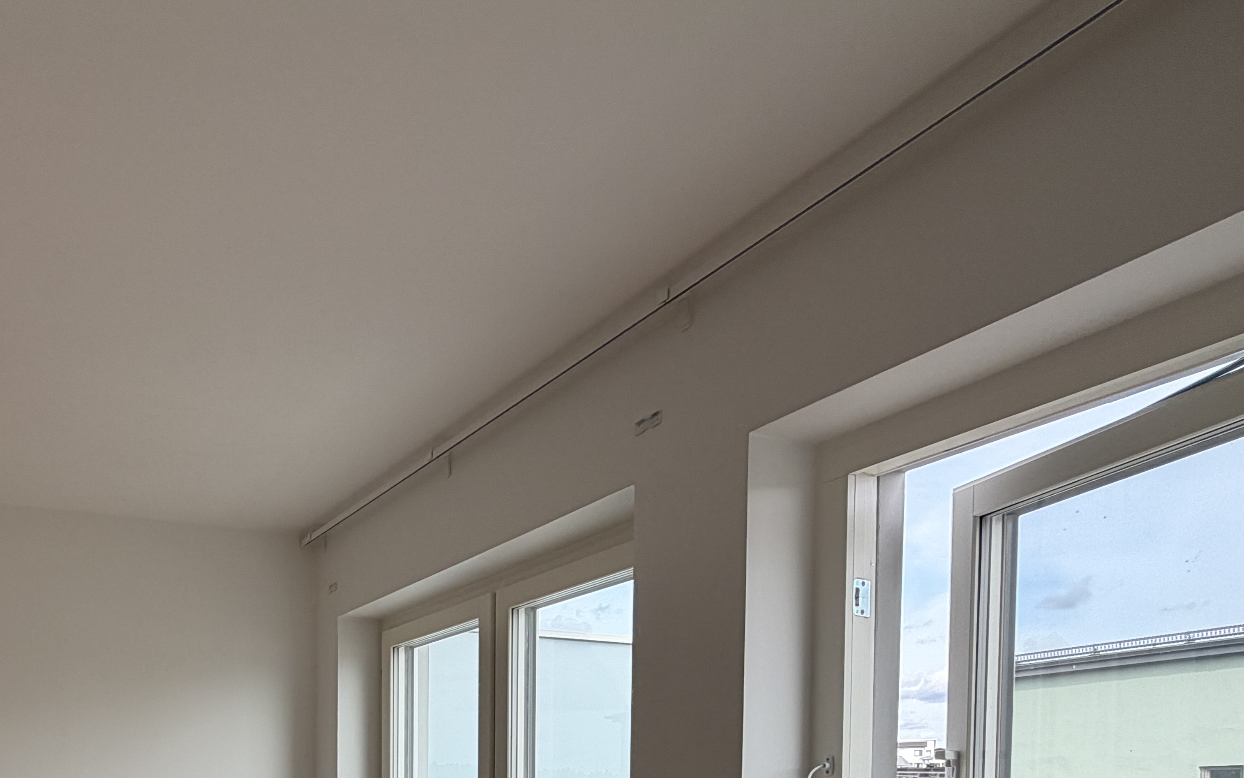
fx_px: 949
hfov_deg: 62.2
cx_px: 293
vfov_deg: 37.7
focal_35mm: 28
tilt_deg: -2.5
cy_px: 842
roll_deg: +0.3
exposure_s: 1/181
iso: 40
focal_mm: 2.22
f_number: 2.2
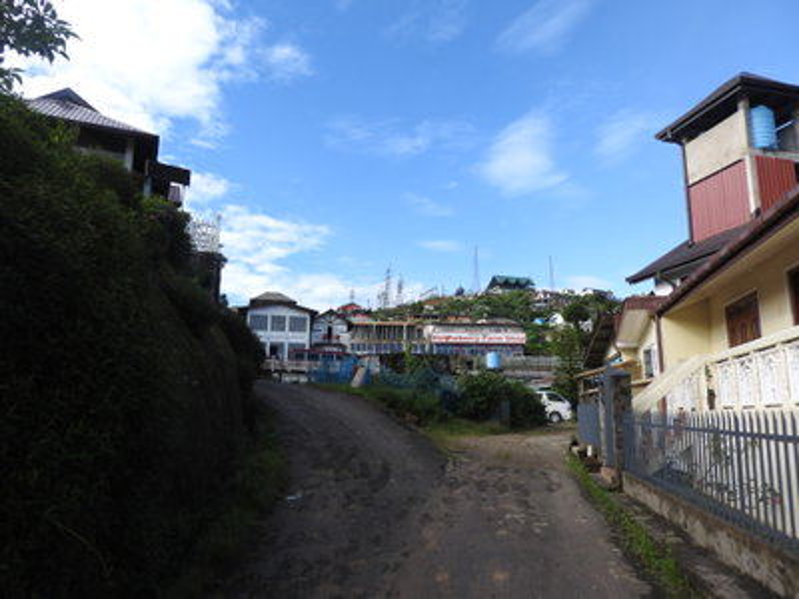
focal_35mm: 24
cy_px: 300
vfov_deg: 56.8
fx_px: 554
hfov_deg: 71.6
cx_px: 400
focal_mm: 4.3
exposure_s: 1/640
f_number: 3.3
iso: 100
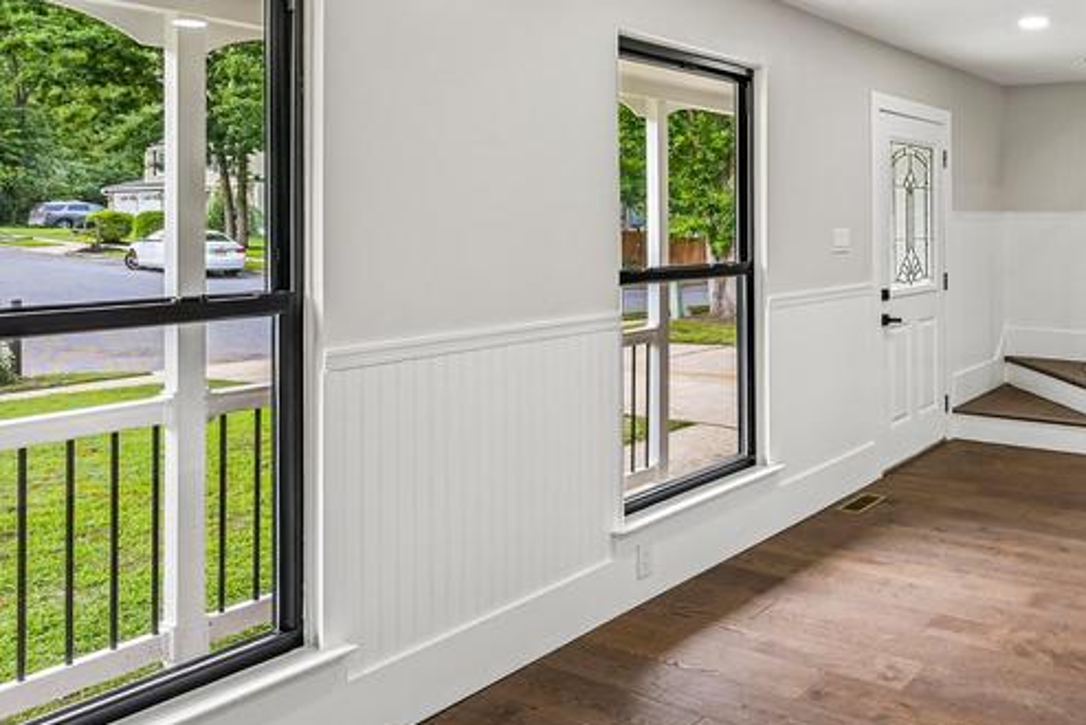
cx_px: 877
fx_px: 875
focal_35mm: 29
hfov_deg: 58.5
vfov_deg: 44.2
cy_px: 223
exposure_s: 1/15
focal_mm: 14
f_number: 8
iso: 160
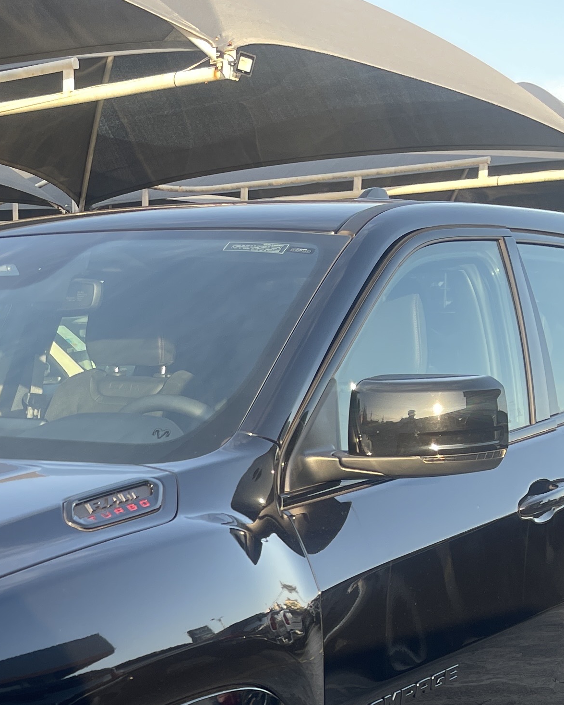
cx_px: -30
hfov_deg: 21.8
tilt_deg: -15.2
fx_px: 1398
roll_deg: -0.8
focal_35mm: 67
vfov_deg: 26.6
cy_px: 723
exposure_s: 1/215
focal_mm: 5.1
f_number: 1.6
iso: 40
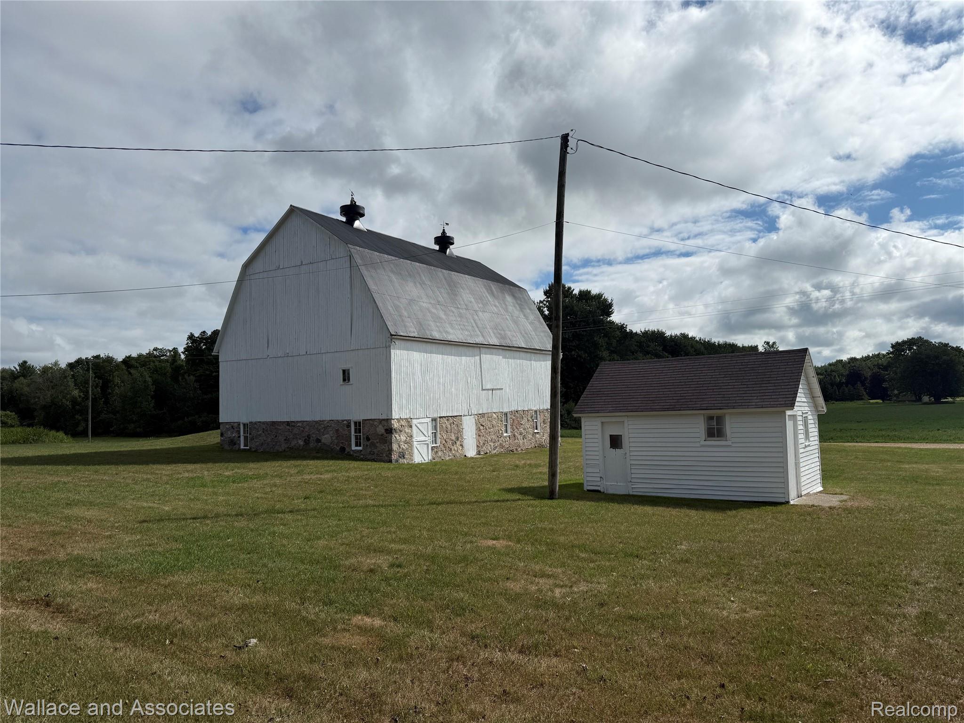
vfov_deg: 56.8
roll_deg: +2.4
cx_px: 482
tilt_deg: +3.8
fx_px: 668
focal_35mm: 24
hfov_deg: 71.6
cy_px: 362
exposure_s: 1/11905
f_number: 1.78
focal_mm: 6.76
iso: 80
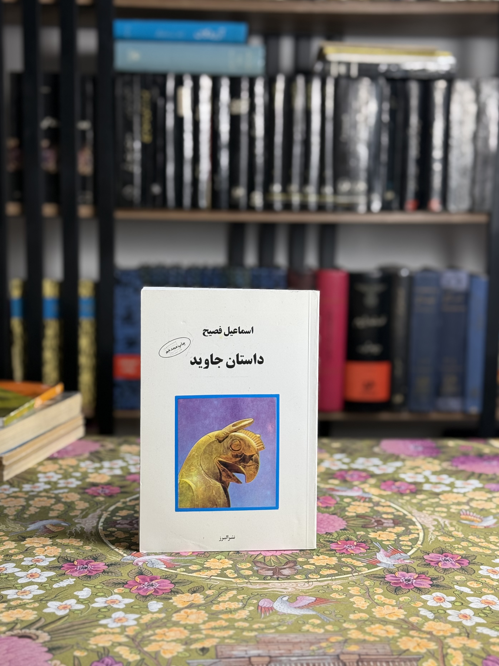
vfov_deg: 36.8
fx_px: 1000
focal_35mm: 52
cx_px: 247
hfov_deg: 28.0
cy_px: 332
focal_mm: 6.76
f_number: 1.78
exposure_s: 1/121
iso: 50
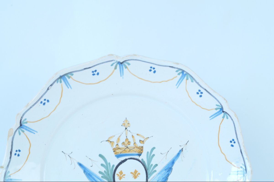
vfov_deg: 16.5
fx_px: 628
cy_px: 91
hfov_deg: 24.6
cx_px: 137
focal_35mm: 82
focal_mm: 55
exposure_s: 1/10
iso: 200
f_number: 9
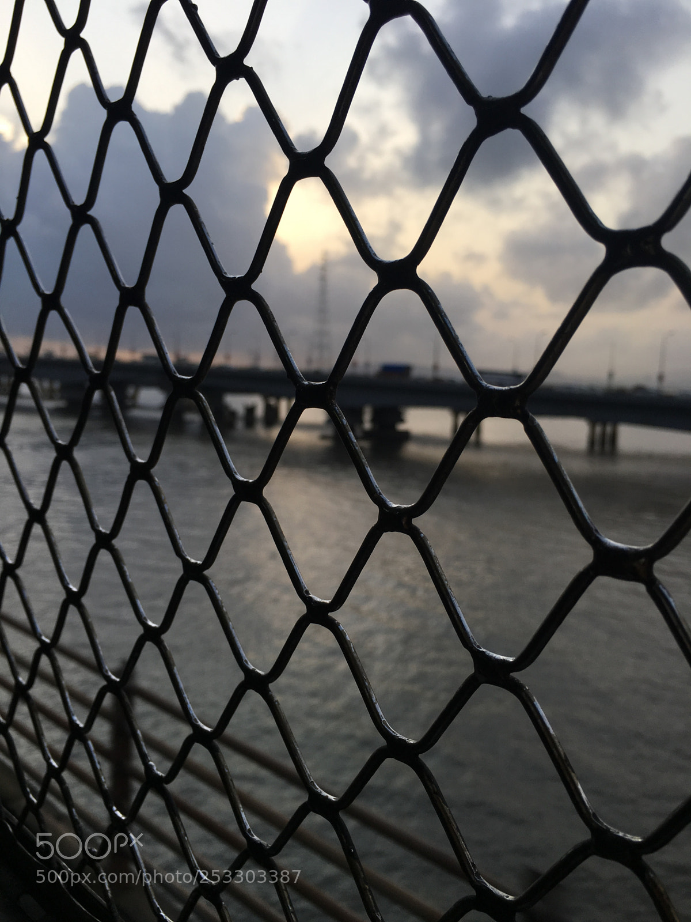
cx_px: 346
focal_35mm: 29
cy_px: 461
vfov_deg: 61.7
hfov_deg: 48.2
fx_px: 772
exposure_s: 1/472
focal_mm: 4.15
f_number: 2.2
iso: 25
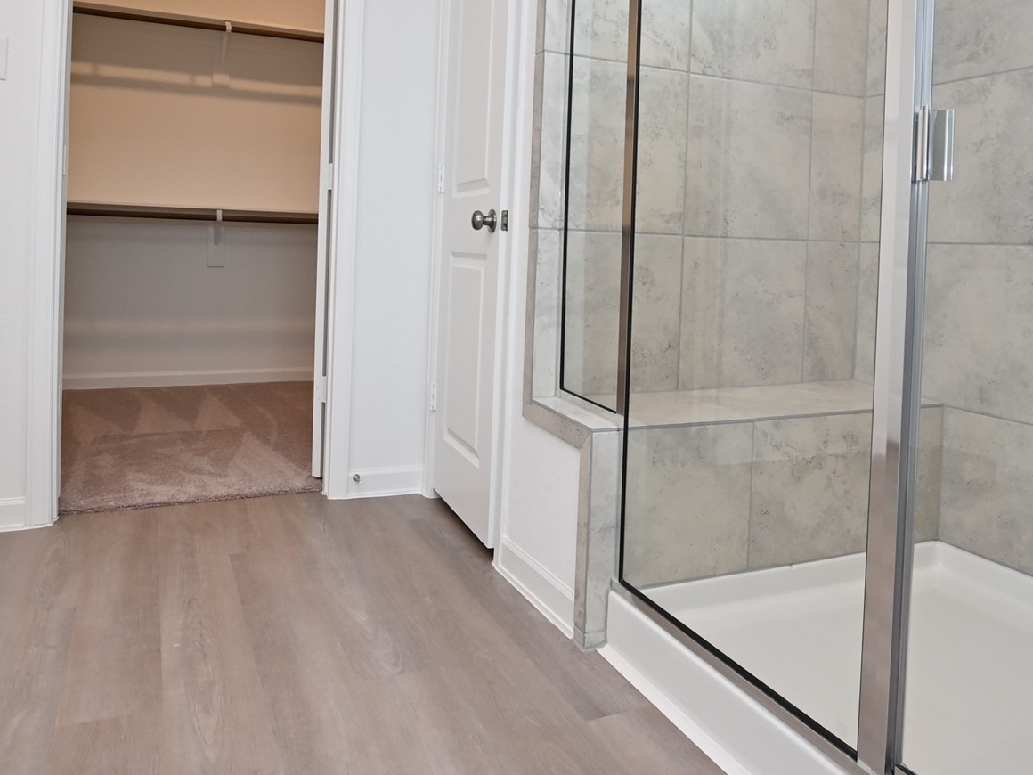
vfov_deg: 50.5
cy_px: 262
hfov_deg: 65.3
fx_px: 806
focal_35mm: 27
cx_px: 547
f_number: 3.5
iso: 400
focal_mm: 10
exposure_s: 1/200
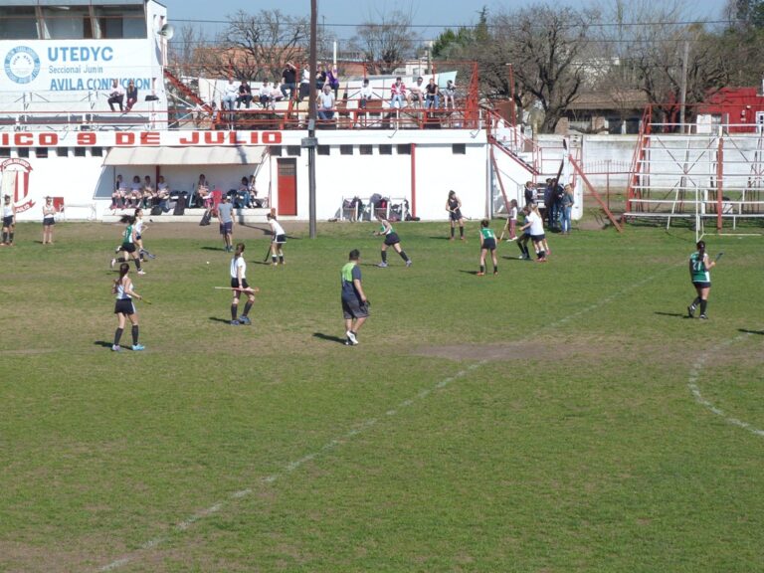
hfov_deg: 16.1
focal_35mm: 122
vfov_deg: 12.1
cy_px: 286
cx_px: 382
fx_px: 2693
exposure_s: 1/640
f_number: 4
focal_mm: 21.9
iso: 80
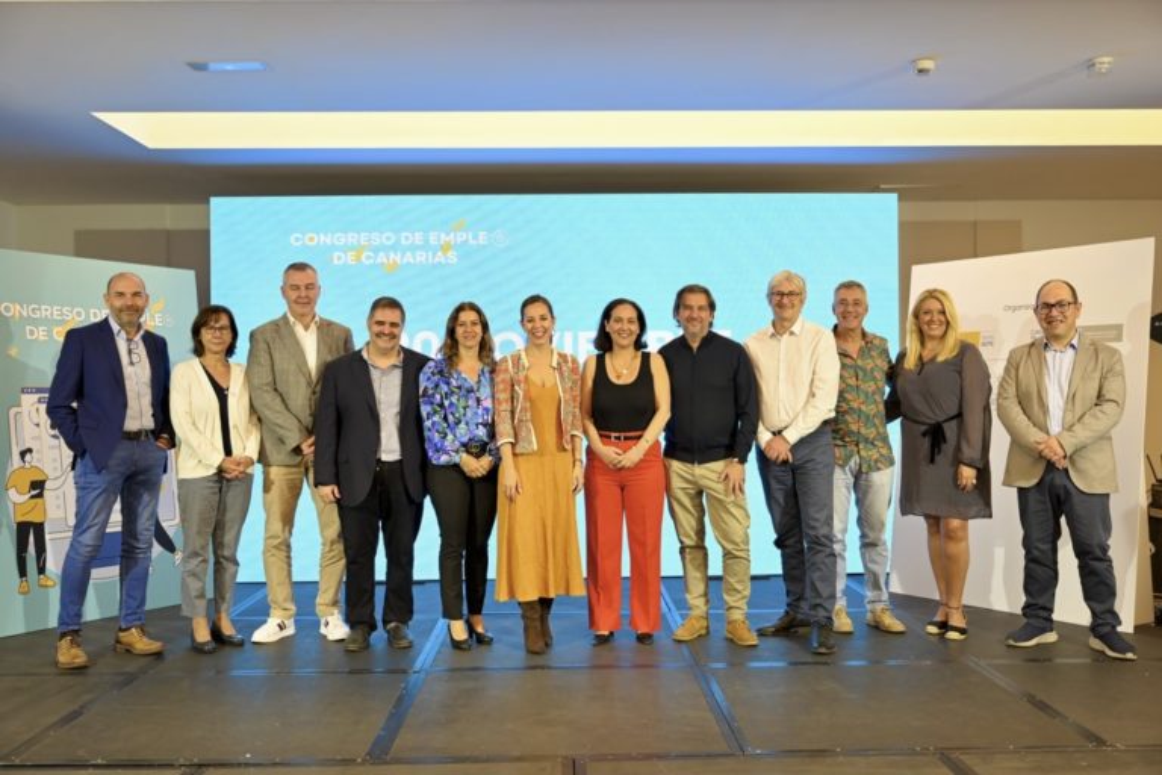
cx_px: 581
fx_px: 1065
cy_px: 388
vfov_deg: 40.0
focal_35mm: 33
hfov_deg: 57.2
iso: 1000
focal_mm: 33
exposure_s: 1/200
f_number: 2.8
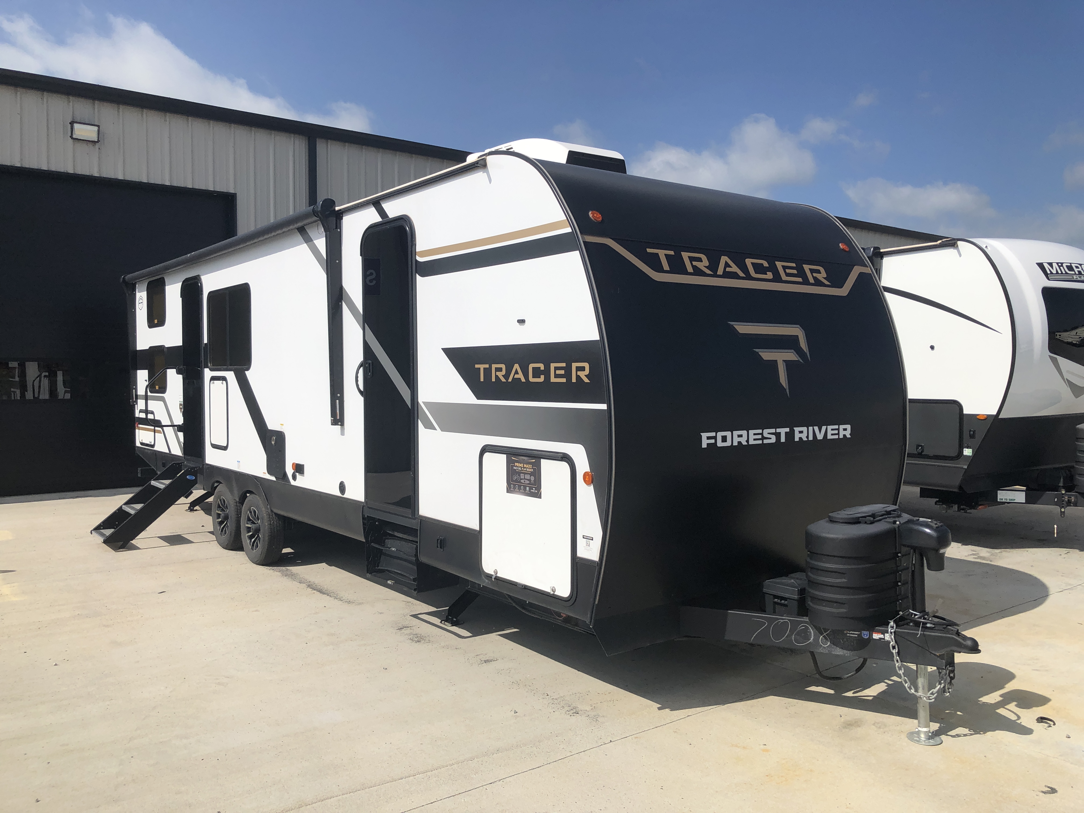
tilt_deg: -3.8
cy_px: 406
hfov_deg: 63.4
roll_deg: +0.6
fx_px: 877
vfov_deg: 49.7
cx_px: 542
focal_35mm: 28
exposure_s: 1/4000
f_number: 1.8
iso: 20
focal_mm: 3.99
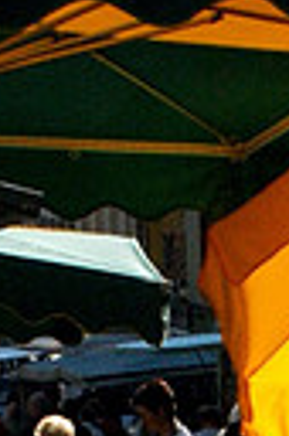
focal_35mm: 185
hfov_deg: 7.3
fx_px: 2231
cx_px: 428
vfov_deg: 10.6
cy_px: 719
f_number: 22
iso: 800
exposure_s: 1/250
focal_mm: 35
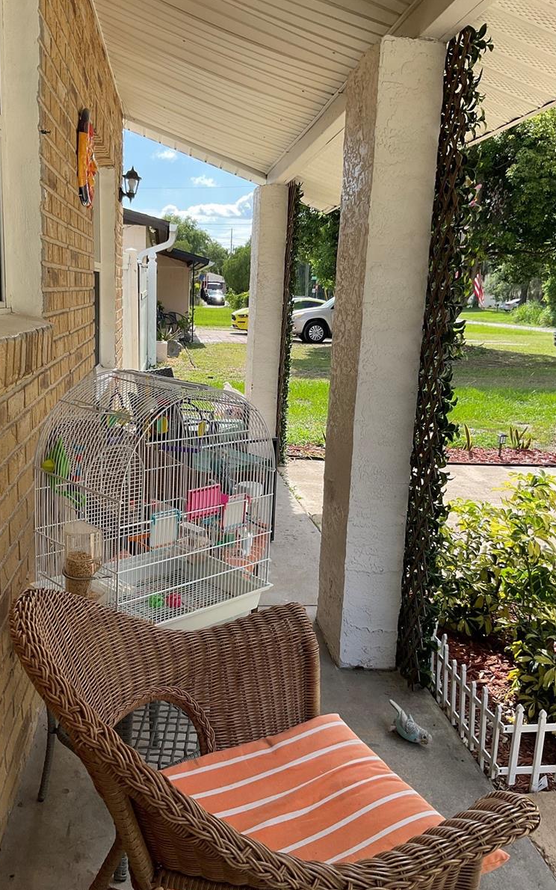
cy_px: 446
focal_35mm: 31
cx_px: 243
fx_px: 751
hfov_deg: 40.5
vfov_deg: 61.2
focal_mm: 3
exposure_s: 1/586
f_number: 1.8
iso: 16
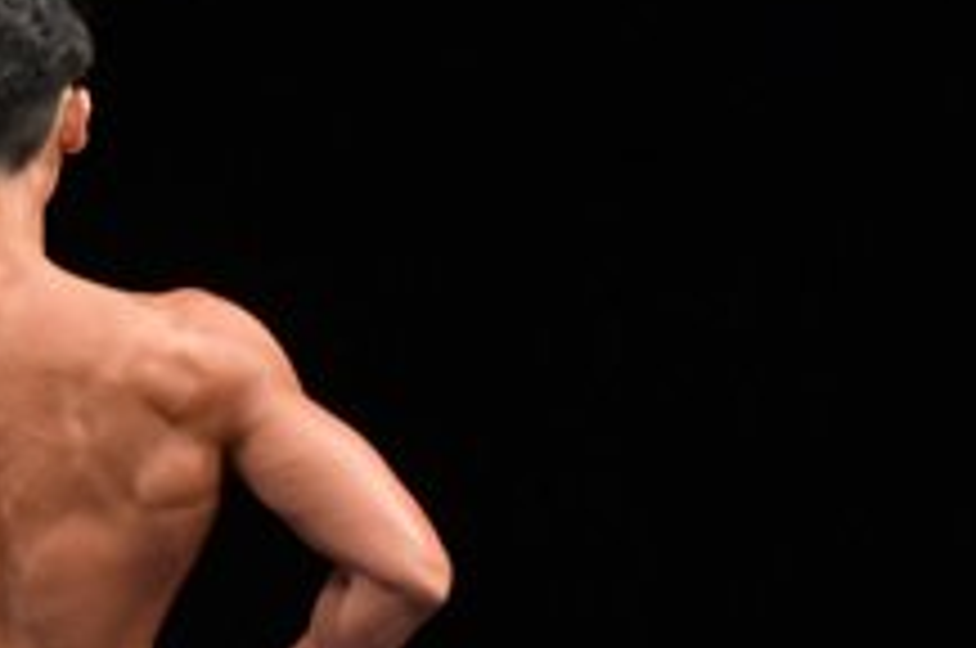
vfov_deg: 1.5
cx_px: 205
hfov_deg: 2.3
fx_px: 24661
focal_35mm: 911
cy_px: 950
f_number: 5.6
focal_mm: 170
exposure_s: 1/400
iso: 3200
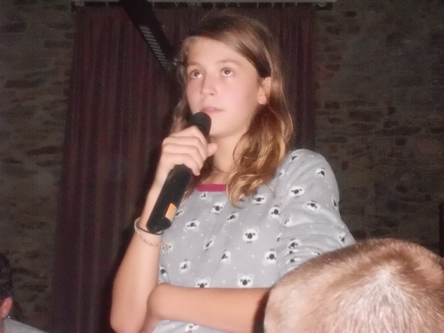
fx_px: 975
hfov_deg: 25.7
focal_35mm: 76
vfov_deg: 19.4
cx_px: 222
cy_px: 166
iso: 1250
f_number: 5.8
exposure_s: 1/60
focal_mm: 13.5
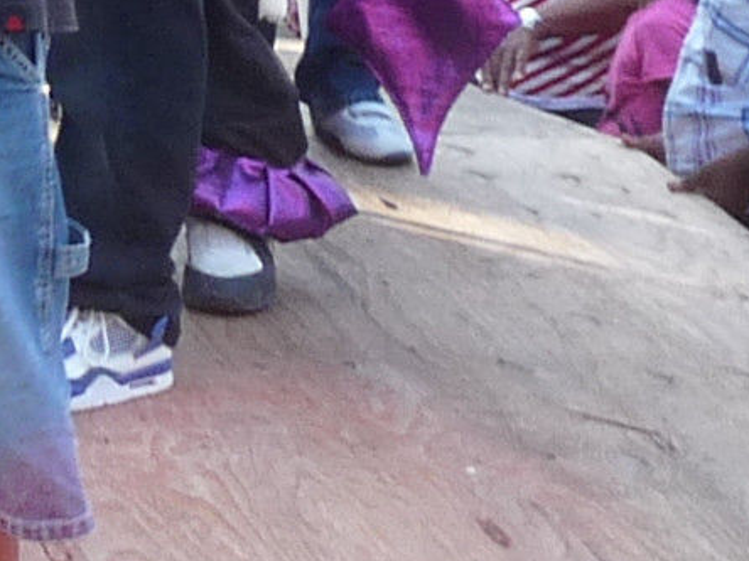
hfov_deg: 9.2
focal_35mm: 196
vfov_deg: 7.5
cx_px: -987
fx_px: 4241
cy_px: -202
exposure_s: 1/100
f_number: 3.2
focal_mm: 4.8
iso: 100
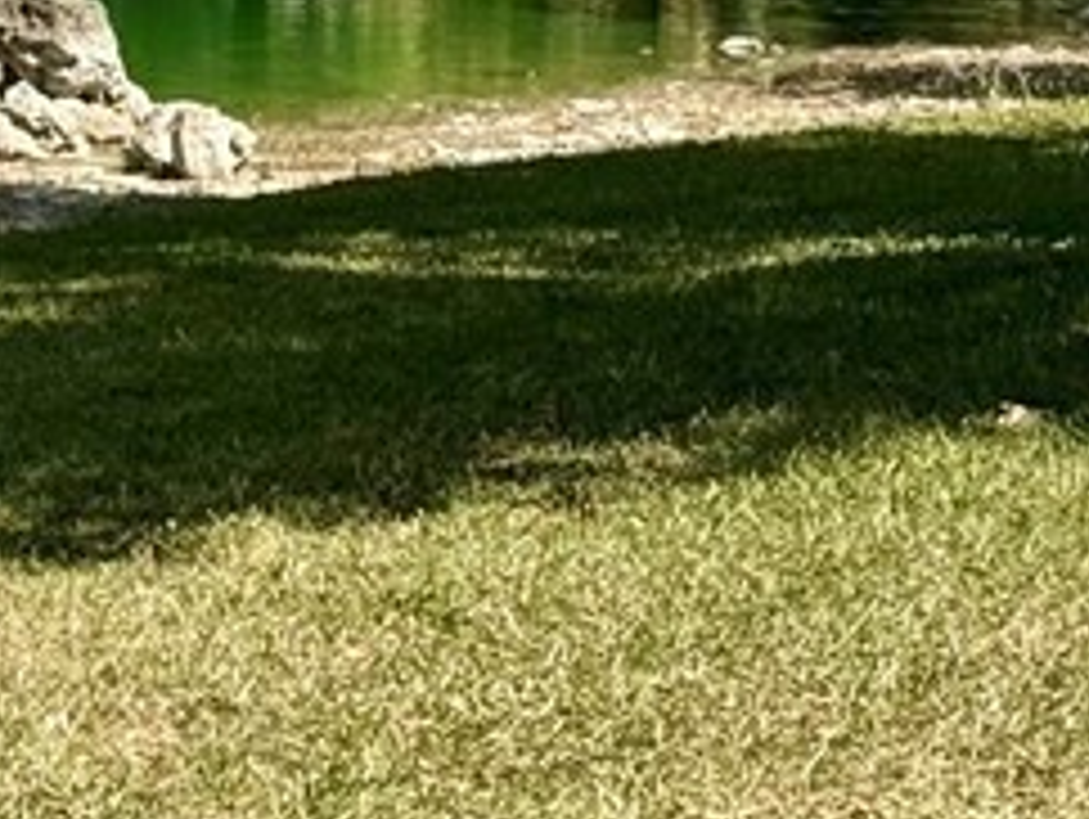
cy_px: -585
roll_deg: -2.2
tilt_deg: +0.3
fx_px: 6393
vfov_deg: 7.2
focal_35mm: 203
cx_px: -1066
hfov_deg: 9.2
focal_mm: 6.76
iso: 64
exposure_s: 1/7143
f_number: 1.78
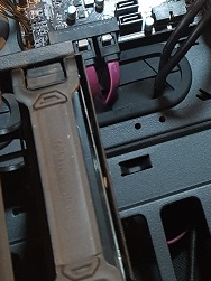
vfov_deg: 21.0
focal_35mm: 83
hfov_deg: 17.4
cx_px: 207
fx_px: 675
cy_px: -104
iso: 250
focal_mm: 4.2
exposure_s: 1/20
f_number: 1.7
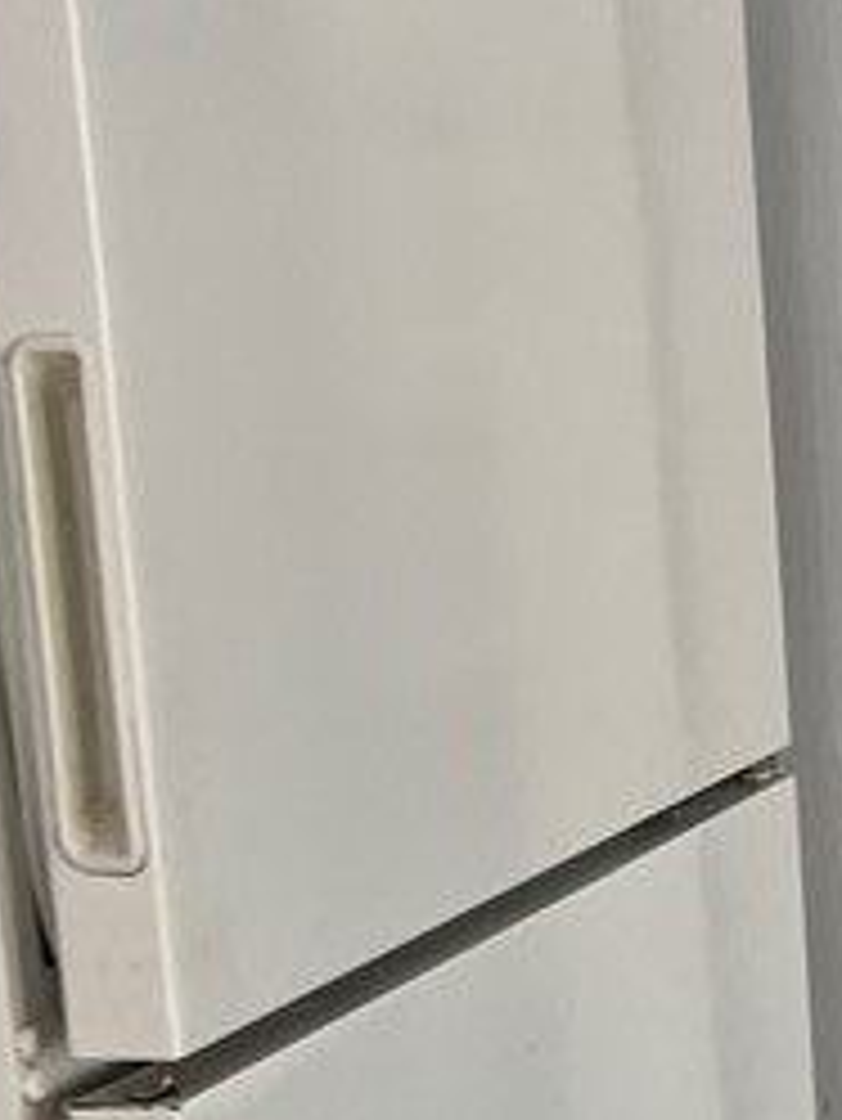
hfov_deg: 12.8
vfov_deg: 18.1
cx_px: 1445
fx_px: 3467
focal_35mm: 107
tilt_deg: -10.0
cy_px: 999
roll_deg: -1.8
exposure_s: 1/120
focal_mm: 5.7
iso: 100
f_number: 1.5
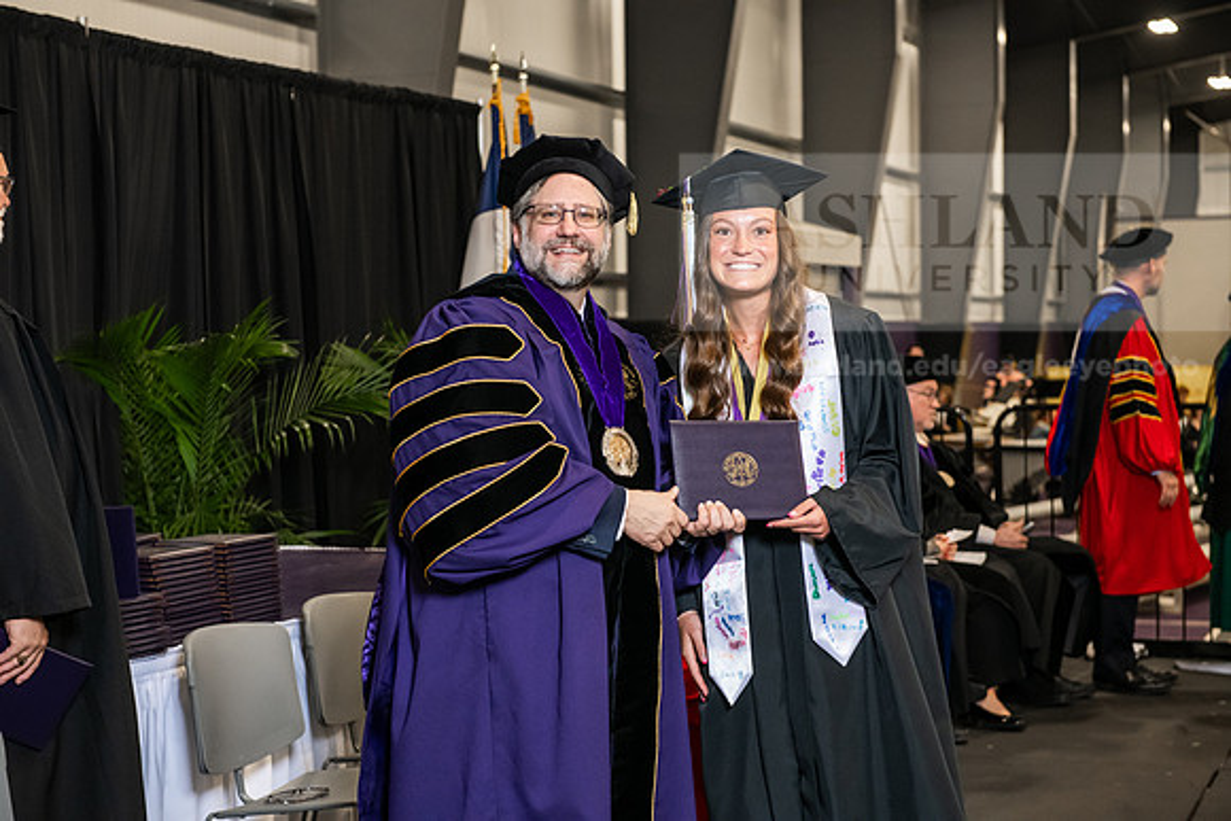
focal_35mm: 70
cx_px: 616
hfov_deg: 28.8
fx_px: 2394
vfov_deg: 19.5
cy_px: 410
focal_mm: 70
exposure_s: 1/200
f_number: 5
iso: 2500
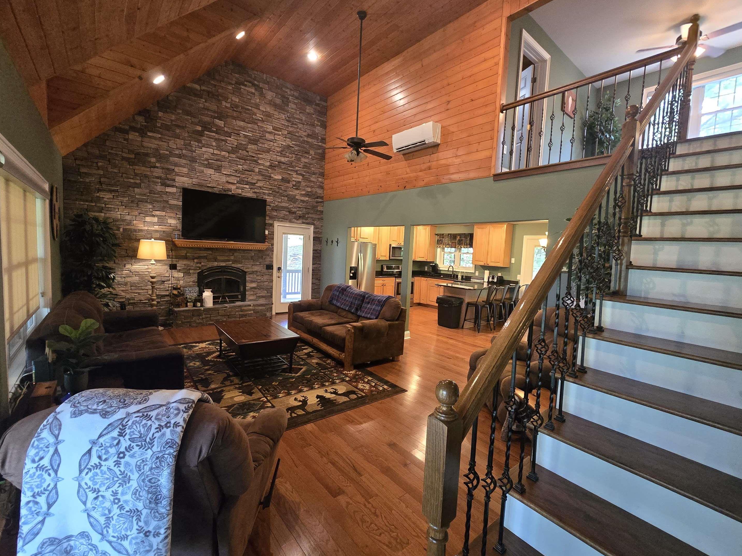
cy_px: 269
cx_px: 382
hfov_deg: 102.0
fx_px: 300
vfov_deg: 85.6
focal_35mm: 14
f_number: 2.2
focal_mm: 2.2
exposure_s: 1/60
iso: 1000
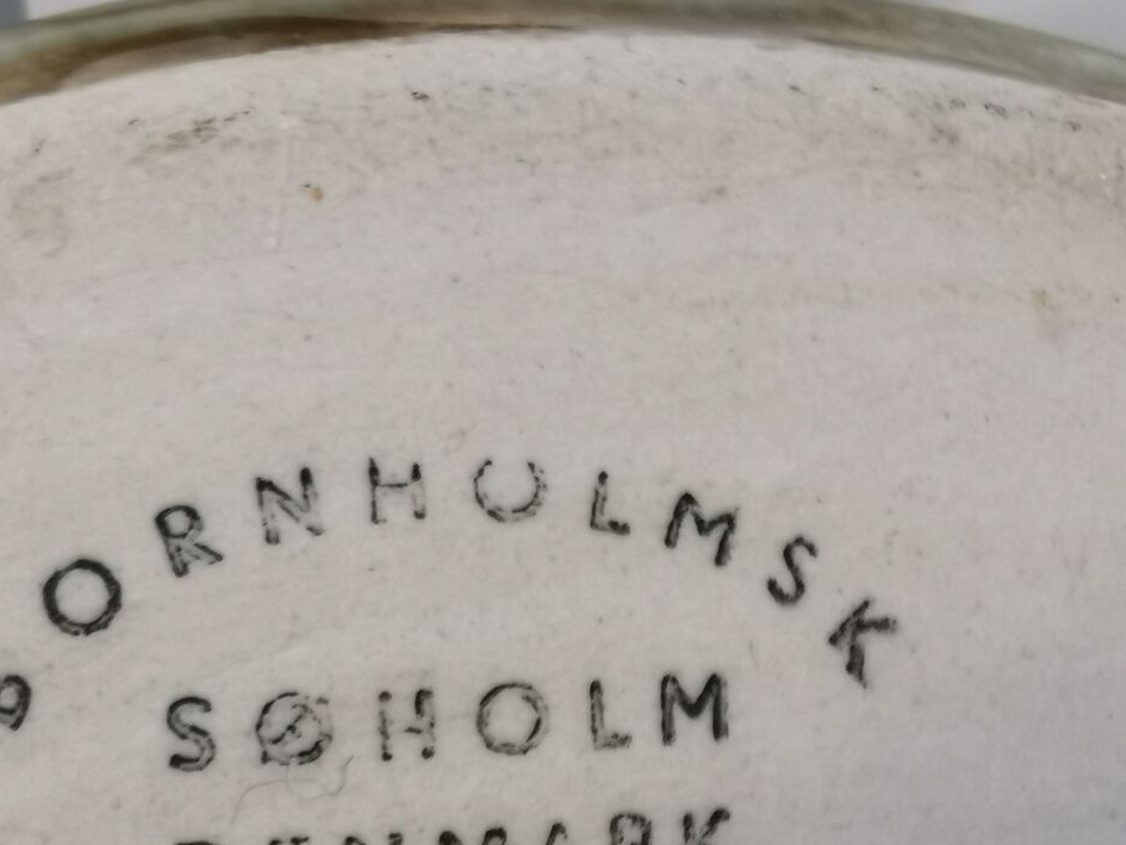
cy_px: 716
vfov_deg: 25.9
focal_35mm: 55
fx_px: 1789
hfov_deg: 34.9
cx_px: 498
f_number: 2.2
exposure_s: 1/60
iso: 125
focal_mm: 2.35
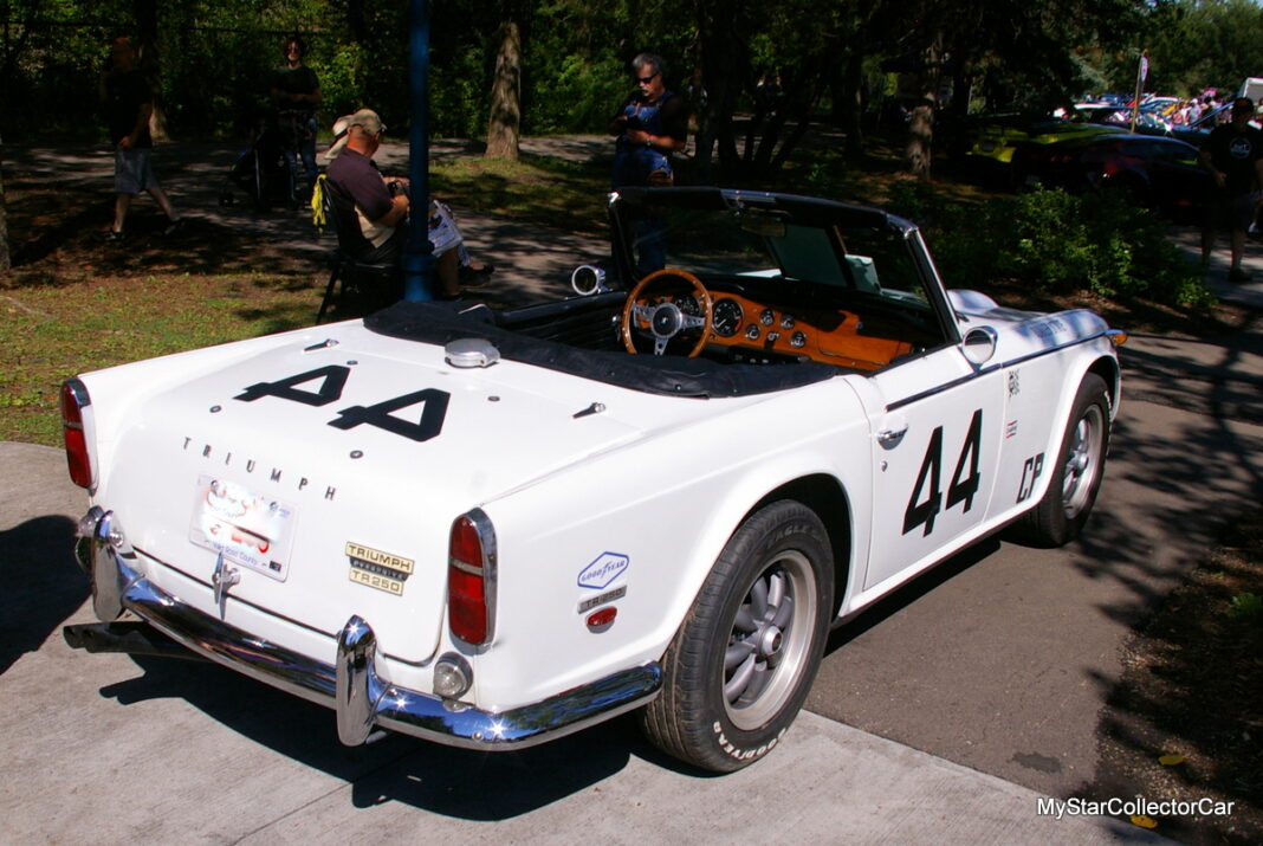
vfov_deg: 48.1
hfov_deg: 67.3
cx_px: 632
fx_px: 948
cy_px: 423
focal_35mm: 27
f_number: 11
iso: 200
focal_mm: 18
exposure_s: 1/500
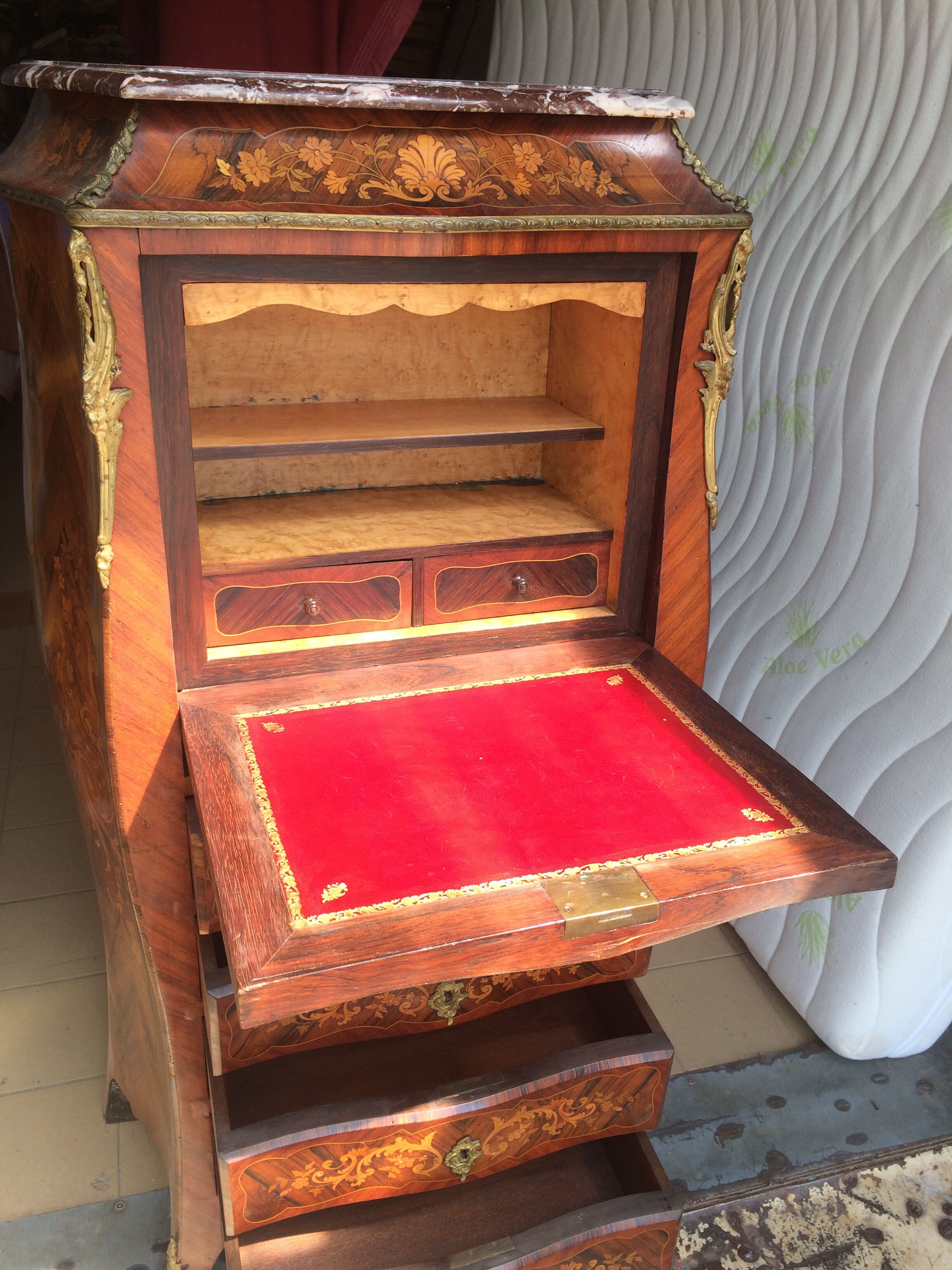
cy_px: 635
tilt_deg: -30.1
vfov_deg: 61.7
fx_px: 1063
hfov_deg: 48.2
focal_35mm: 29
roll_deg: -3.4
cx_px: 476
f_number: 2.2
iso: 32
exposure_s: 1/199
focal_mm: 4.15
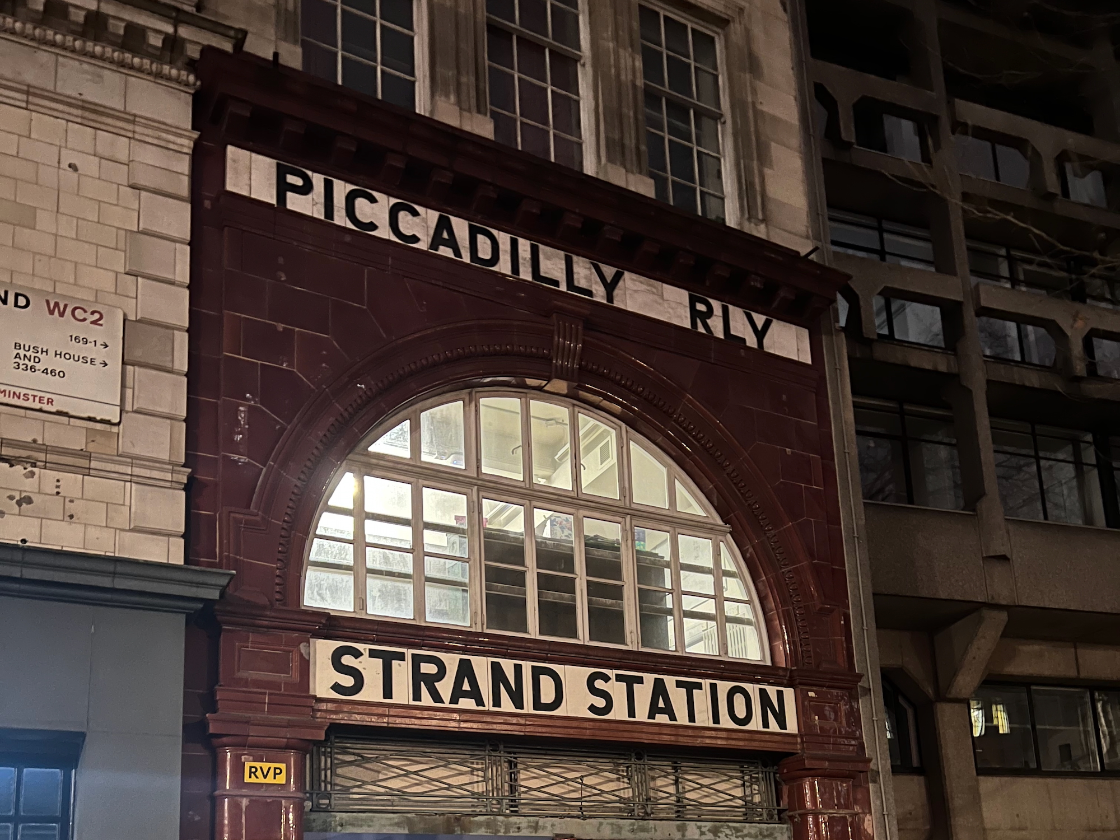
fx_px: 841
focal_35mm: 26
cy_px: 420
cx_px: 560
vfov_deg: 53.1
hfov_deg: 67.3
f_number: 1.5
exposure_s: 1/12
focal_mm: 5.7
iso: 640
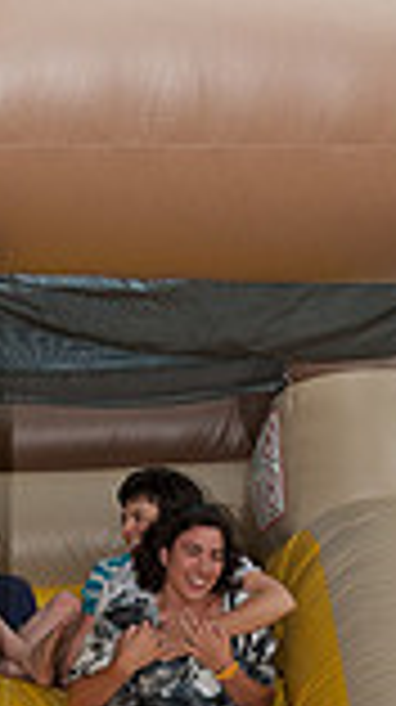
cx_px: 164
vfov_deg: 15.6
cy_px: 859
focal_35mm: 132
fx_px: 2471
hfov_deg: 9.2
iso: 800
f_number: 4
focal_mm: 44
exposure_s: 1/1600
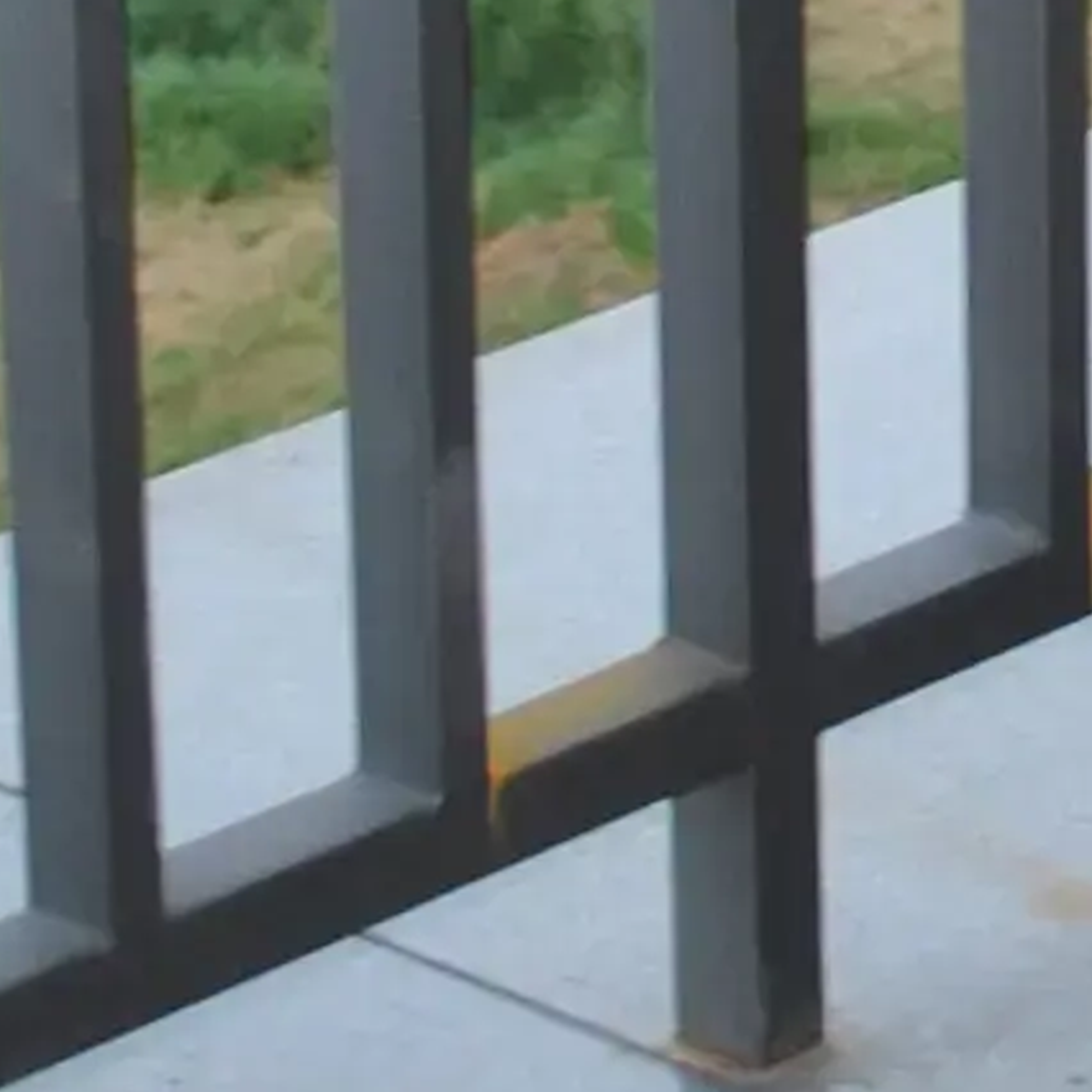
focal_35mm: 209
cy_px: -1118
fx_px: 7459
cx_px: 1938
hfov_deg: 8.1
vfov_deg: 8.0
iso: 200
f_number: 3.5
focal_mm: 18
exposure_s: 1/80
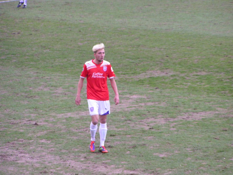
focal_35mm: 259
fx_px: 1743
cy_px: 88
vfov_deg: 5.7
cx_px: 116
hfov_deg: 7.6
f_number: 3.5
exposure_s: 1/200
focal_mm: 39.6
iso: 200
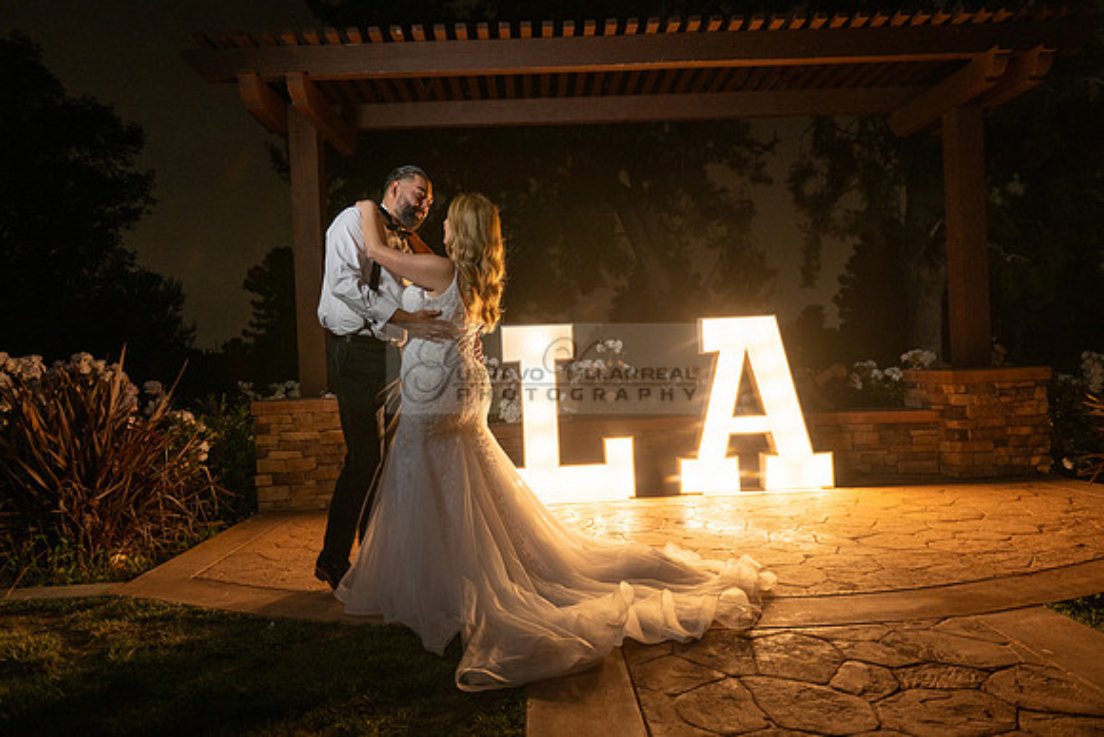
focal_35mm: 24
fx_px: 736
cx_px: 552
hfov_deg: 73.7
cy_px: 368
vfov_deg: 53.2
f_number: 3.5
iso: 800
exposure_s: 1/160
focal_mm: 24
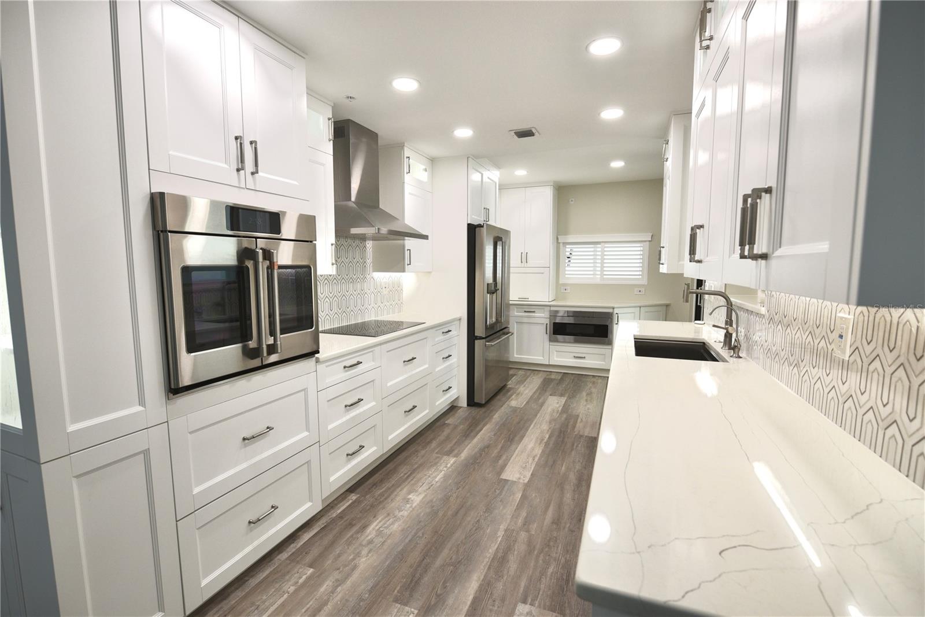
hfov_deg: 96.7
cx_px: 462
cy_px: 308
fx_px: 411
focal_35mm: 16
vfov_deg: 73.8
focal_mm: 16
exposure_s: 1/125
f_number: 5.6
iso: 400
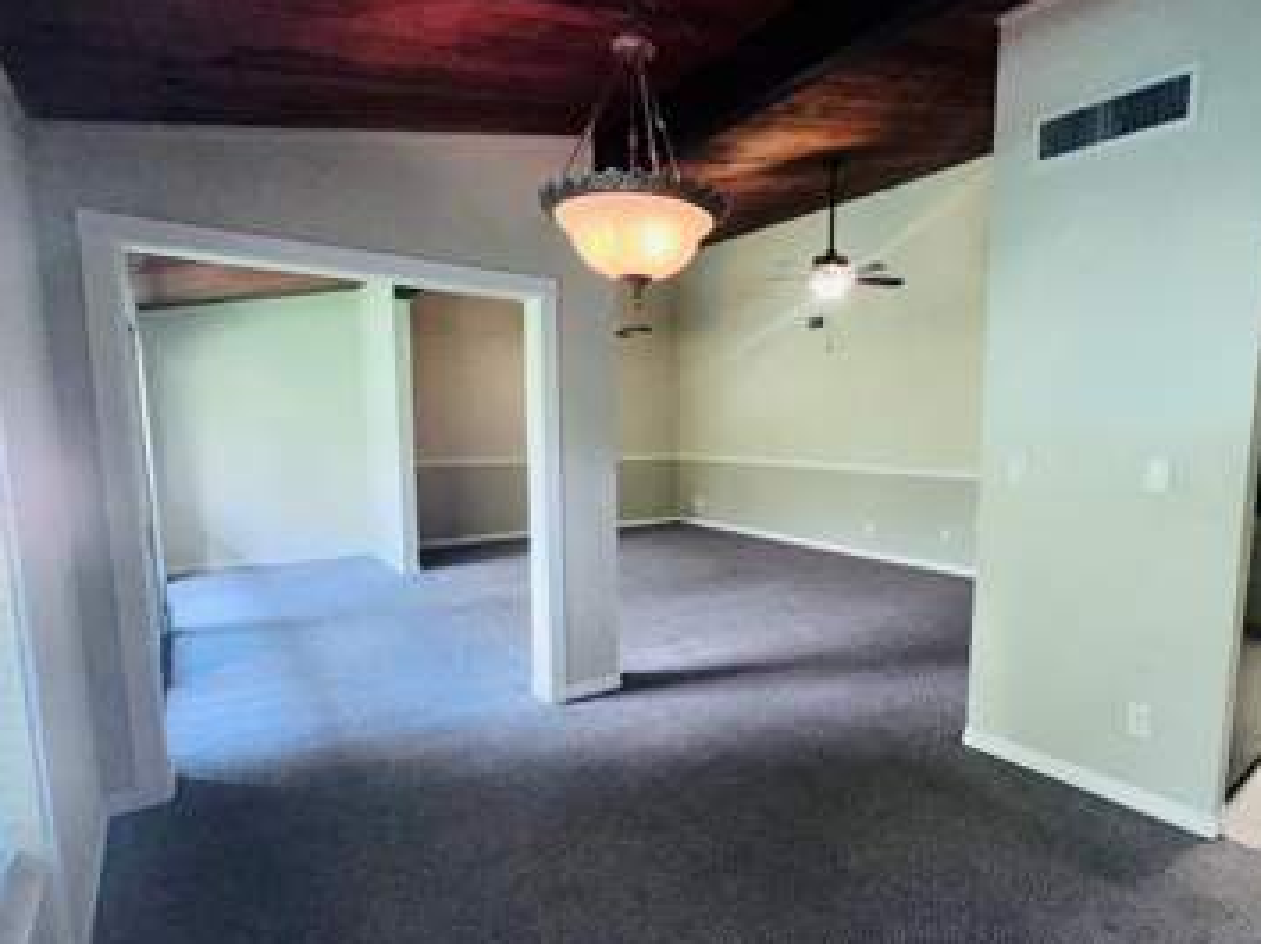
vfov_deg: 68.5
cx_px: 737
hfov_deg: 84.0
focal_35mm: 19
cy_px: 517
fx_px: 692
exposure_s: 1/104
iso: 80
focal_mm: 2.22
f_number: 2.2
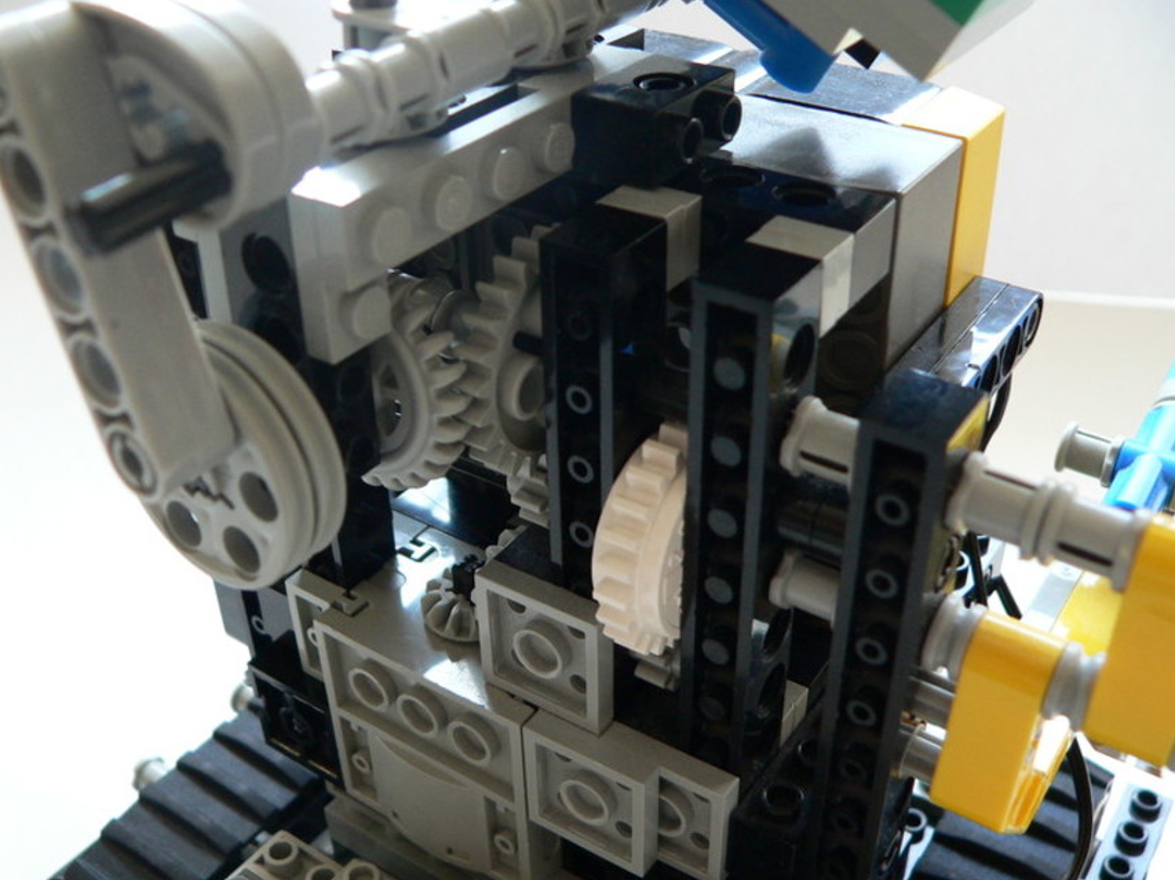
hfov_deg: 49.0
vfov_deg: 37.7
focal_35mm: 38
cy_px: 455
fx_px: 1289
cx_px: 570
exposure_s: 1/30
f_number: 2.8
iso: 200
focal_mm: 6
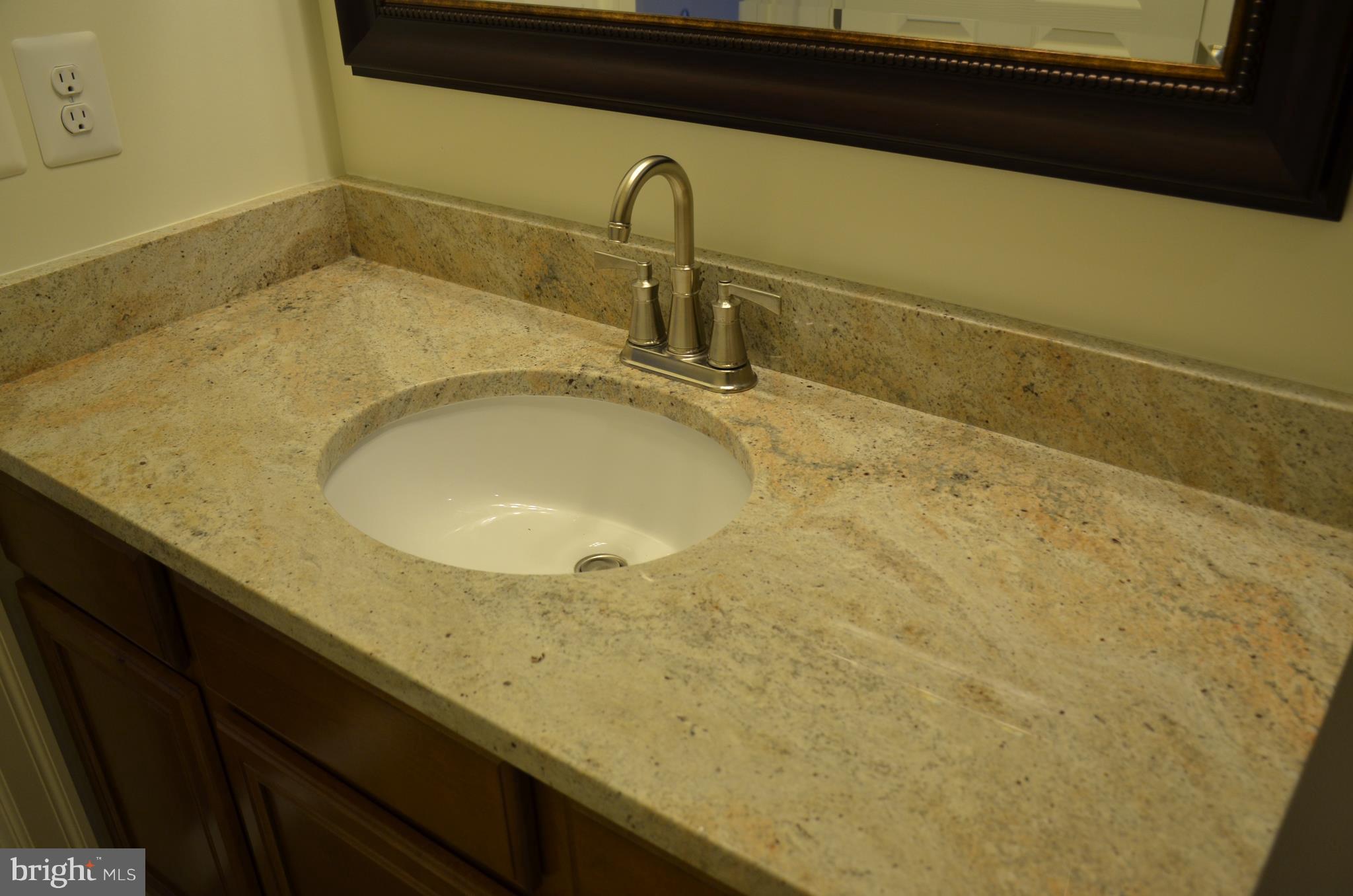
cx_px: 676
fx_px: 1238
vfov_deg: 39.8
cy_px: 448
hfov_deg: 57.3
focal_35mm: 33
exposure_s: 1/60
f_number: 4
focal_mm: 22
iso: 450
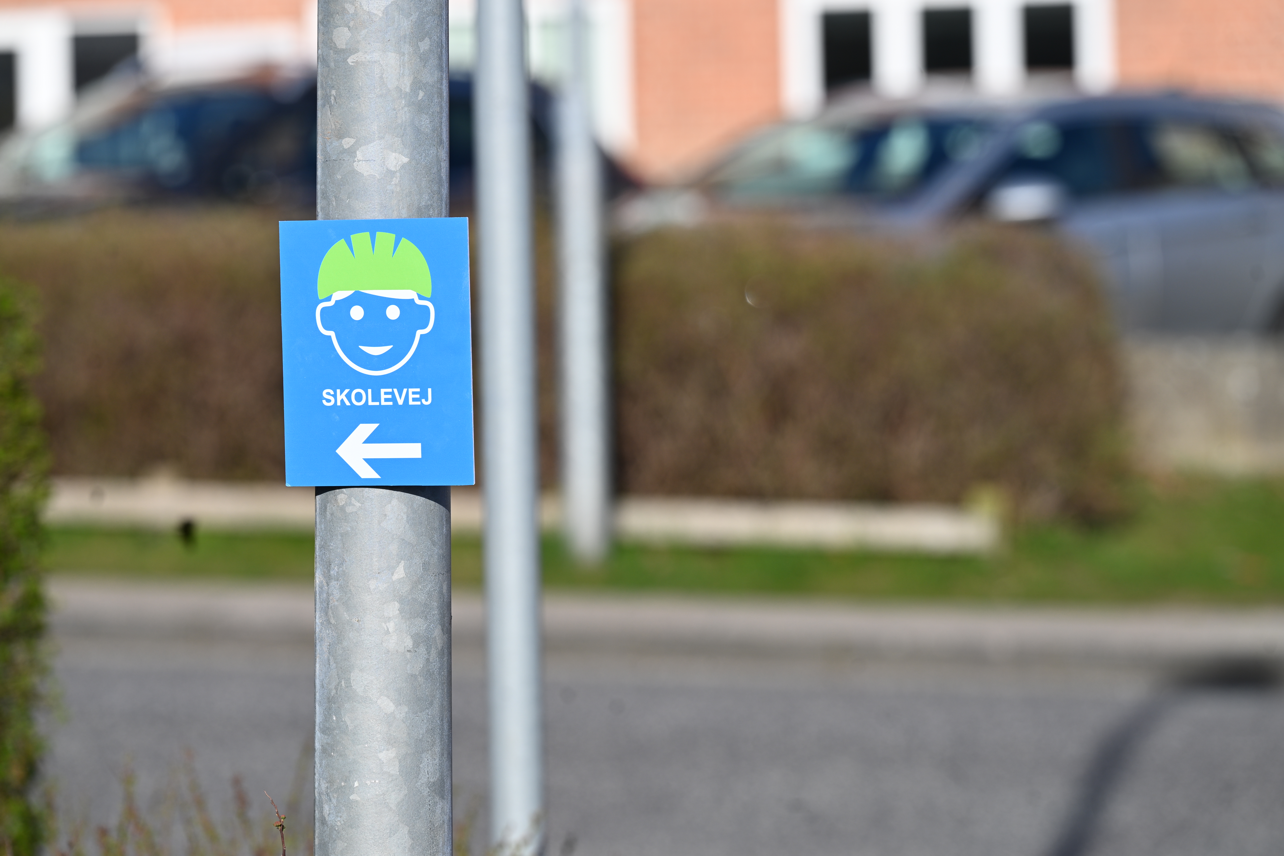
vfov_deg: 6.9
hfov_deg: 10.3
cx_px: 642
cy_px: 428
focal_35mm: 200
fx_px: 7133
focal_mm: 200
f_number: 6.3
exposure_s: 1/500
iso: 100
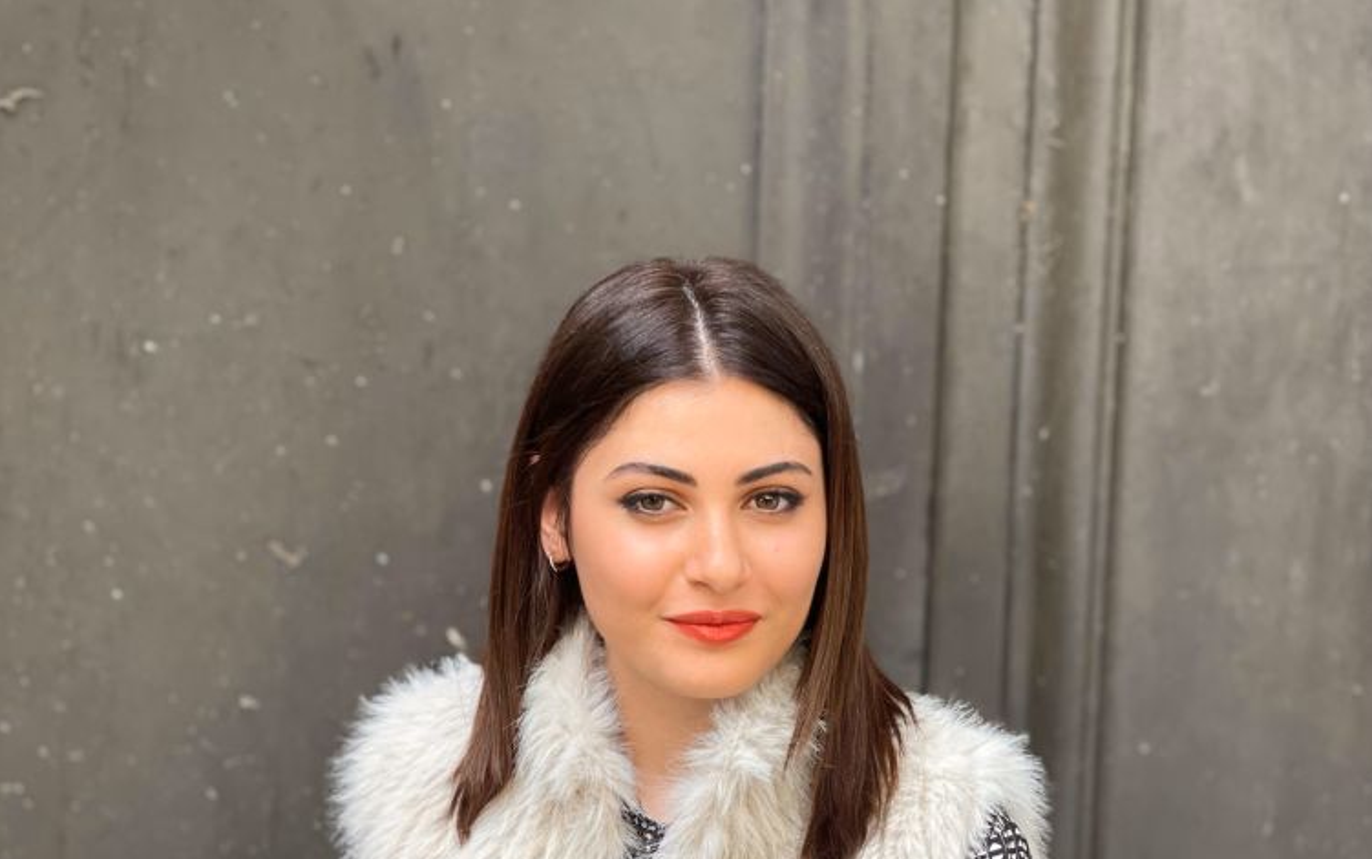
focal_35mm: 91
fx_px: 3404
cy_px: 771
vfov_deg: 14.2
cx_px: 683
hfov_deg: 22.8
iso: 50
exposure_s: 1/121
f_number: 2.2
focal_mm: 7.5
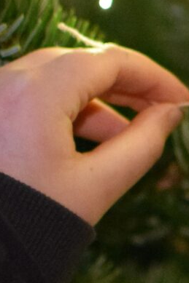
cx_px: 359
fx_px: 2300
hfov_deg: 4.6
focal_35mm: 292
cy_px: 248
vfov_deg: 7.0
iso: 3200
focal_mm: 35
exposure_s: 1/200
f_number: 2
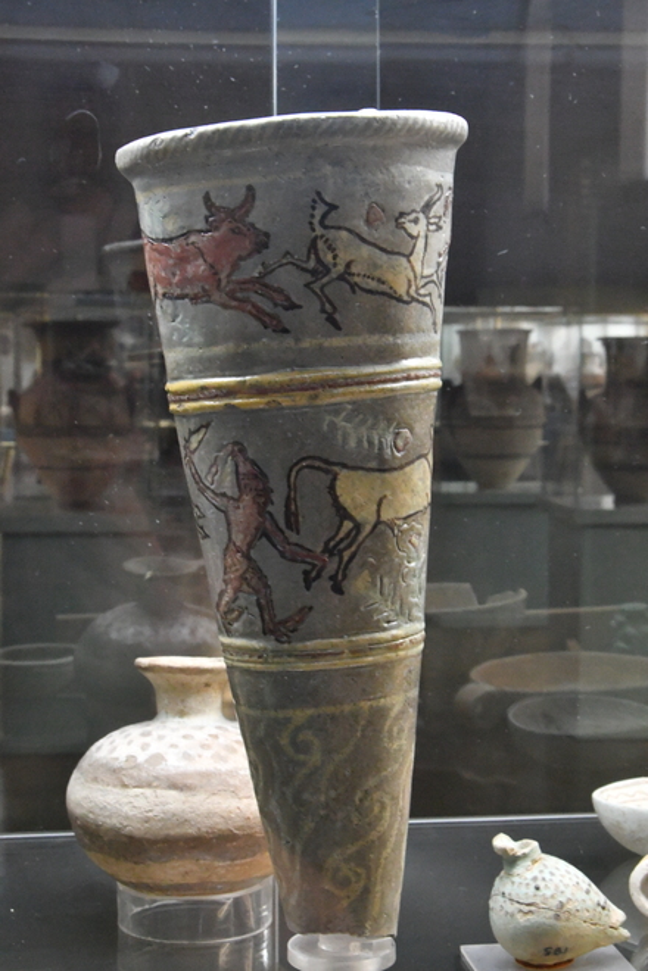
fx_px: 2025
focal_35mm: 75
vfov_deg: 27.0
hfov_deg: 18.2
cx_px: 324
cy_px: 486
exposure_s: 1/25
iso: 8000
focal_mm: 50
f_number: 20
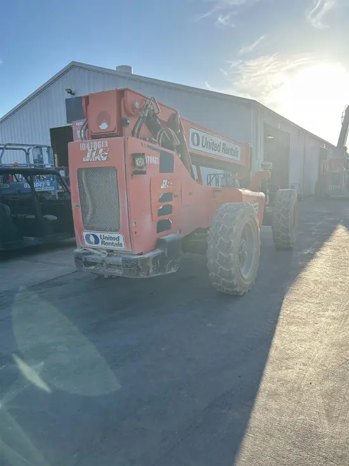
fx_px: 349
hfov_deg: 53.1
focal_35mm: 26
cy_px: 233
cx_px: 174
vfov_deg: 67.3
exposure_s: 1/2762
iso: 50
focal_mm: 5.7
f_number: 1.5
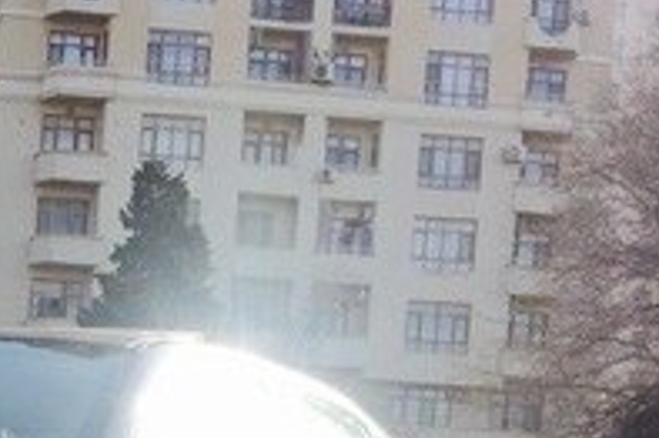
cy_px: 640
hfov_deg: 18.5
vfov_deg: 12.9
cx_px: -248
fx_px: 1847
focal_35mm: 101
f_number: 2.2
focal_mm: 4.15
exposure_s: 1/1041
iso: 32
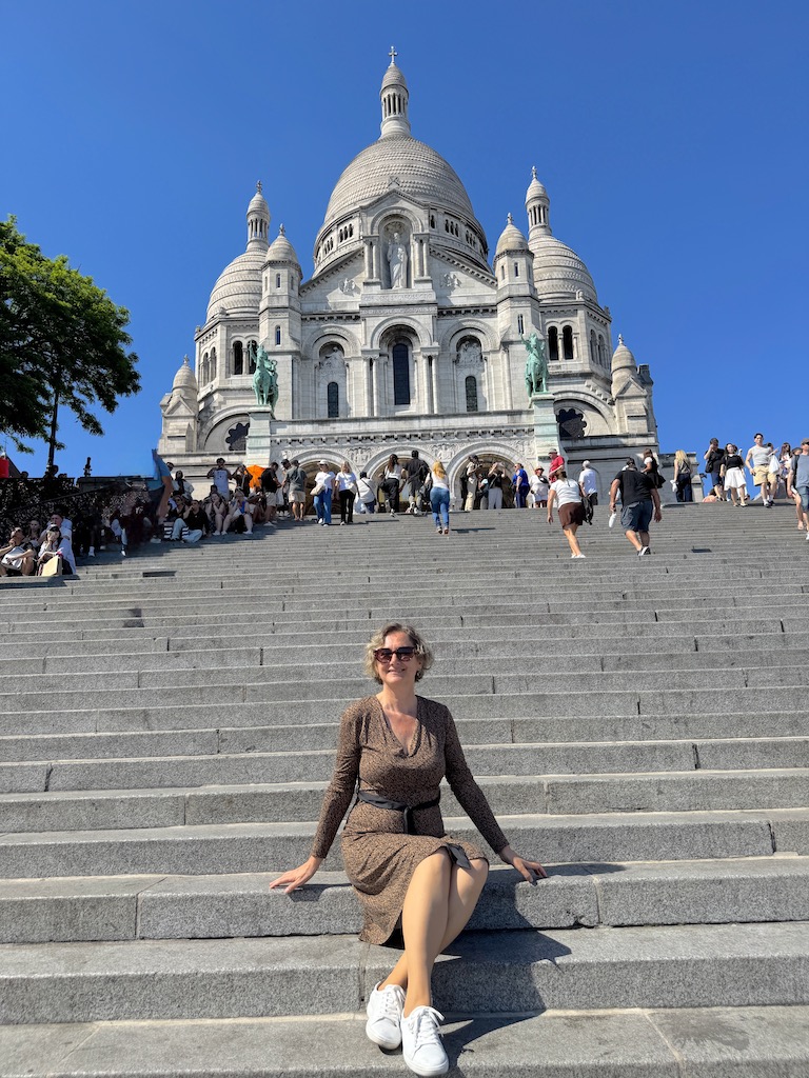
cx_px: 404
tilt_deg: +15.0
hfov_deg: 56.8
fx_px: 748
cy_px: 539
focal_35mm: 24
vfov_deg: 71.6
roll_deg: +1.5
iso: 80
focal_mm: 6.76
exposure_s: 1/4310
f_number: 1.78
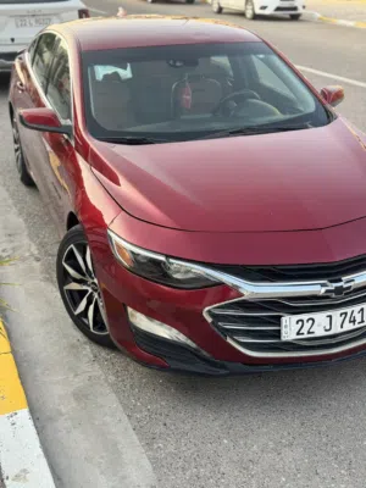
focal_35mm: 48
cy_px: 244
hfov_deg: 30.3
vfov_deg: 39.7
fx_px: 677
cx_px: 183
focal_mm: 6.76
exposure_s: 1/290
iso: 64
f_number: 1.78
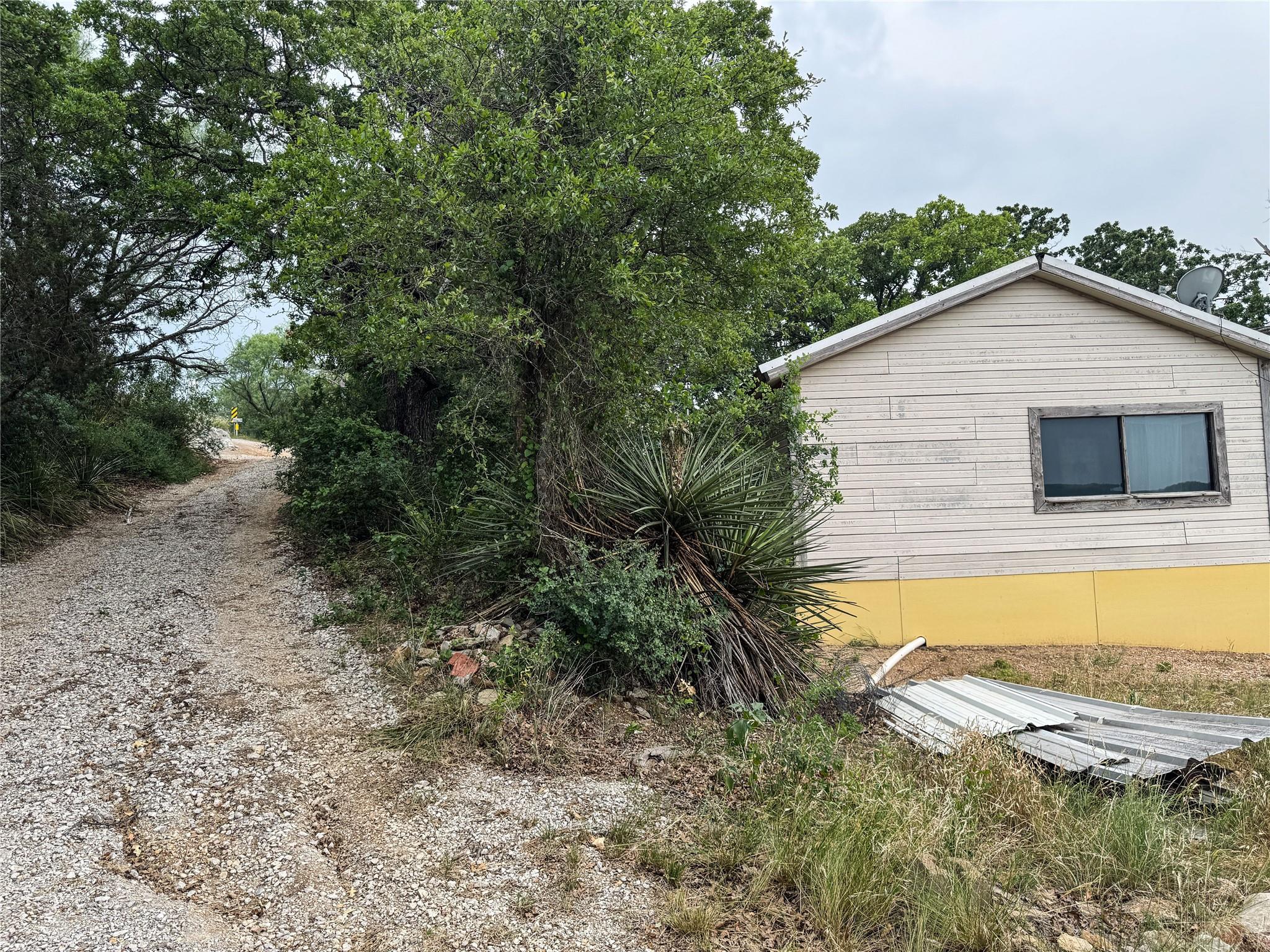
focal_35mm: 24
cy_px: 476
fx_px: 881
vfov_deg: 56.8
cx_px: 635
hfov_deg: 71.6
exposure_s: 1/952
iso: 80
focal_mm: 6.76
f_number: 1.78
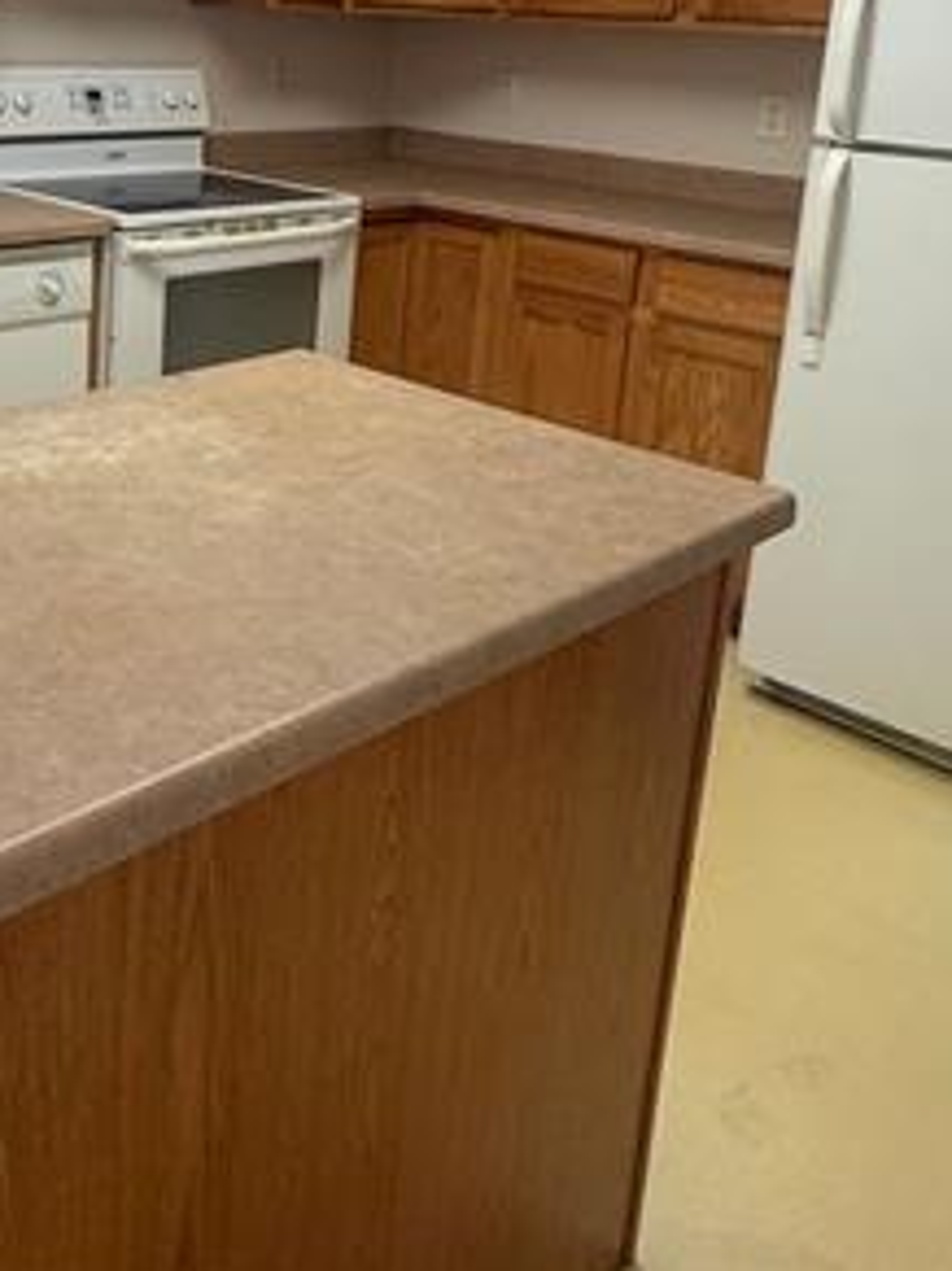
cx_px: 197
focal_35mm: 37
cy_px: 336
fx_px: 1358
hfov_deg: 37.3
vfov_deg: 48.4
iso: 320
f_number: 2.2
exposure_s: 1/120
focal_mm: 2.22
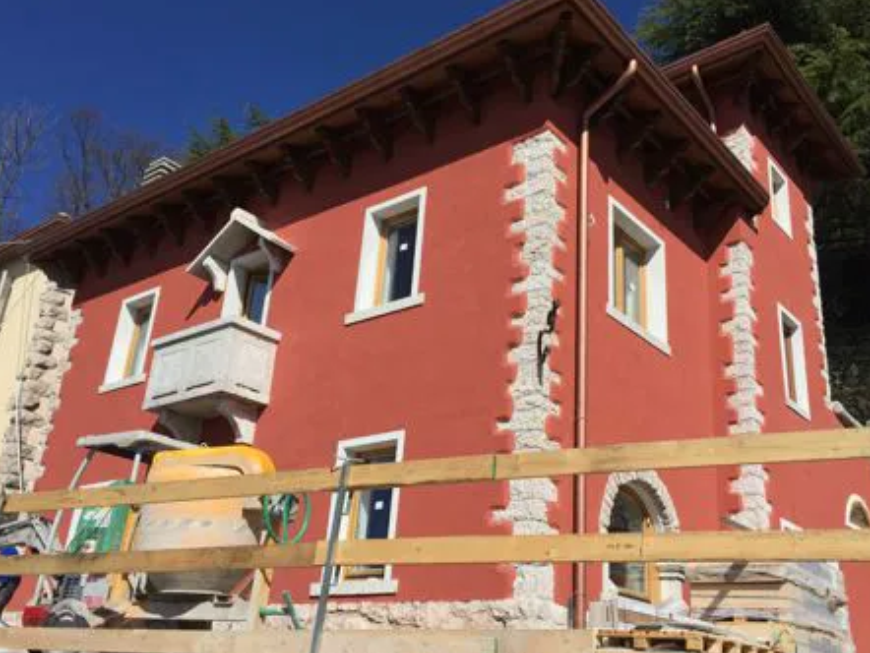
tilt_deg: +22.9
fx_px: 880
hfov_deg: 52.5
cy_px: 324
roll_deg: -3.7
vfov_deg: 40.7
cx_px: 470
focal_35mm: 35
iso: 32
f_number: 2.2
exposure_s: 1/4950
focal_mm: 4.15
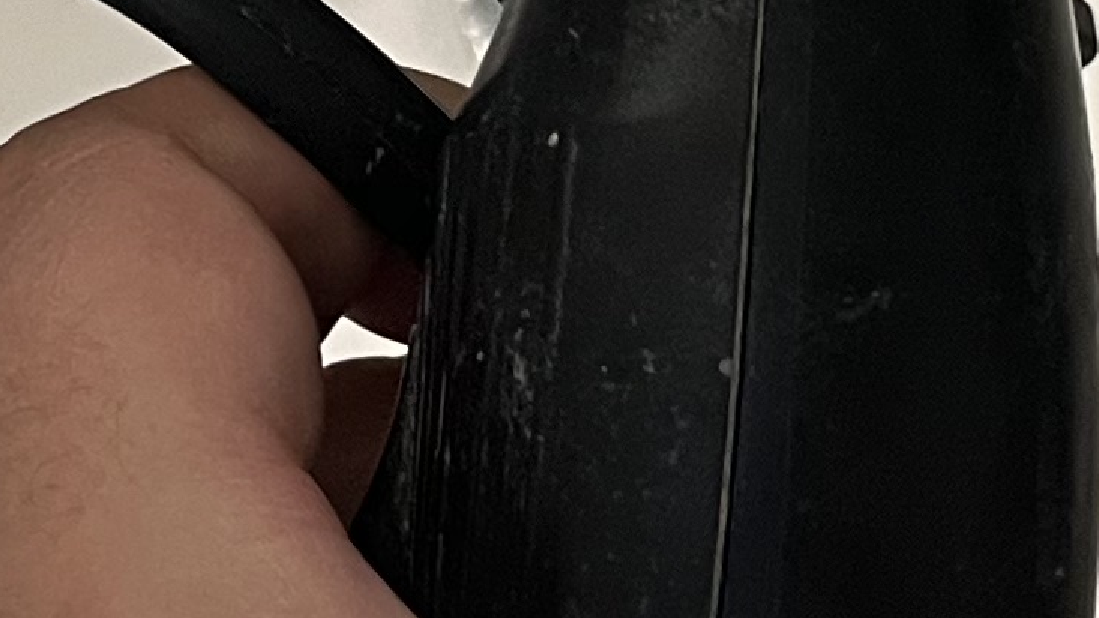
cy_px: -616
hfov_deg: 13.8
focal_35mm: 156
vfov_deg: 7.5
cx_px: 680
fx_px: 4547
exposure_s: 1/60
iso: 250
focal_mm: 5.1
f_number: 1.6
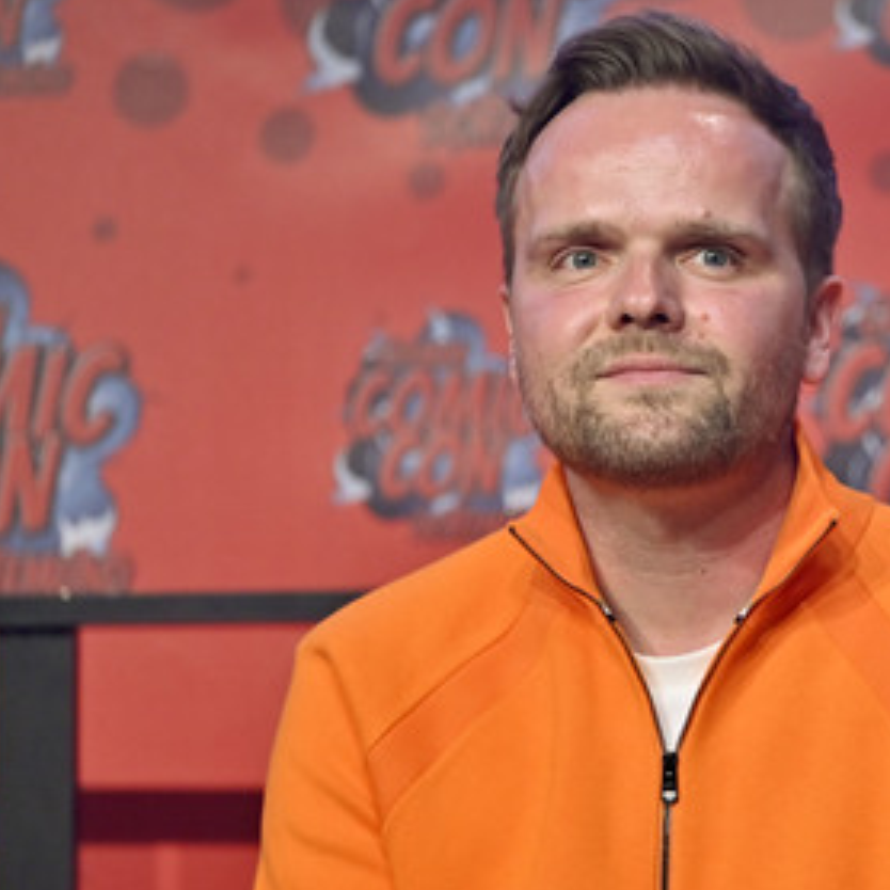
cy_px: 448
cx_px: 680
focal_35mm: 276
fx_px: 8028
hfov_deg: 6.3
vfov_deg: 6.3
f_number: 2.8
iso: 1250
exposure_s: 1/500
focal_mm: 200
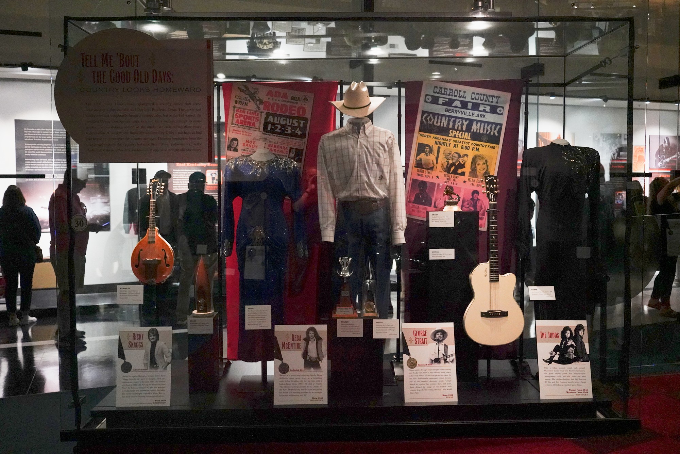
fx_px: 567
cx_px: 340
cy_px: 227
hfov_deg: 61.9
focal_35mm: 30
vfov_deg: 43.6
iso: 10000
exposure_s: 1/80
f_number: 4.5
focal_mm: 30
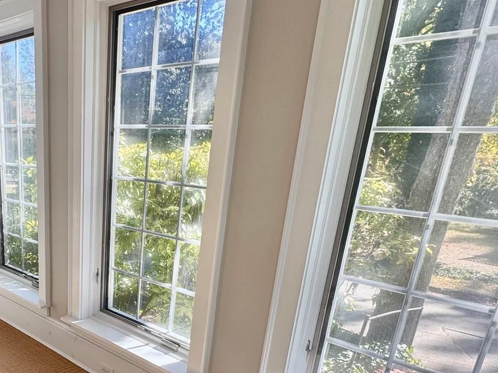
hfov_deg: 52.9
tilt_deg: -20.6
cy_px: 304
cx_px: 96
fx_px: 460
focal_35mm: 32
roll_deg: -1.6
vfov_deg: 42.0
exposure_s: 1/122
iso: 40
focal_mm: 2.22
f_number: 2.2
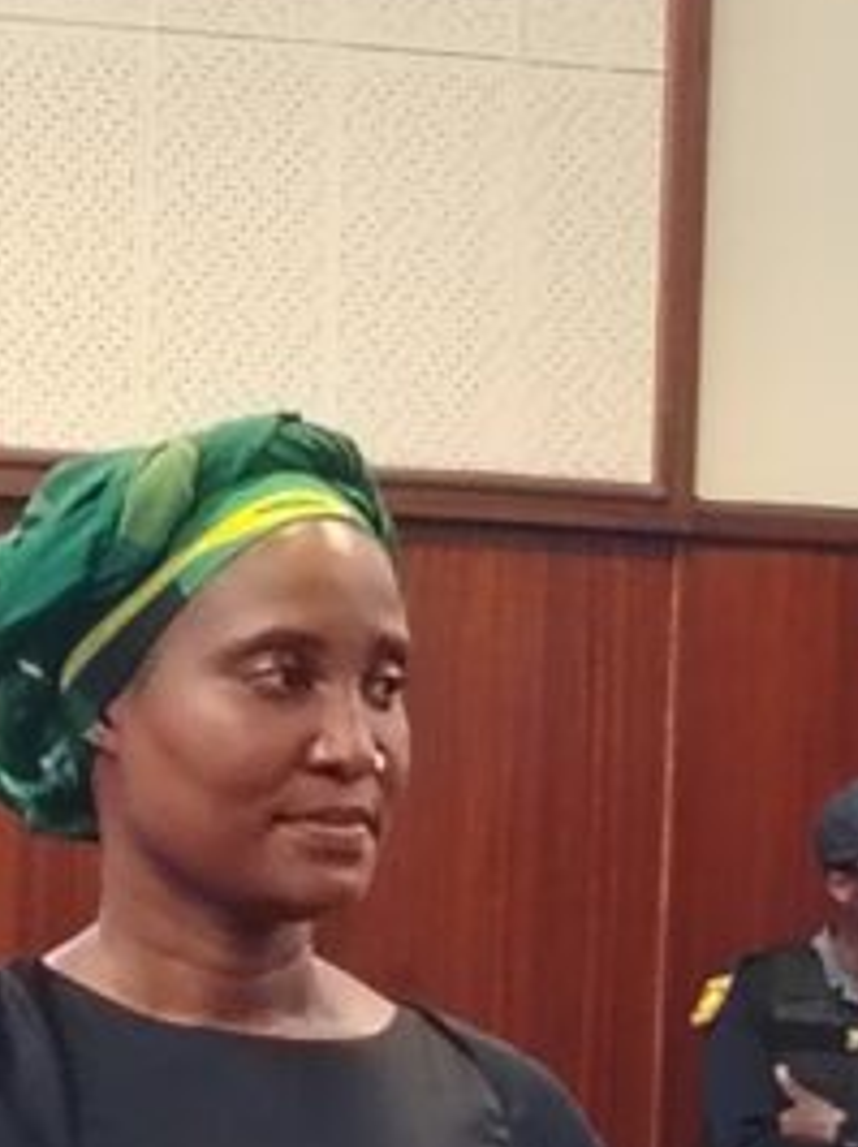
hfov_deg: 5.7
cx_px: 599
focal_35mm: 262
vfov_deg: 7.5
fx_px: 8673
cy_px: 1108
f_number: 1.75
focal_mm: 5.25
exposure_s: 1/25
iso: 690
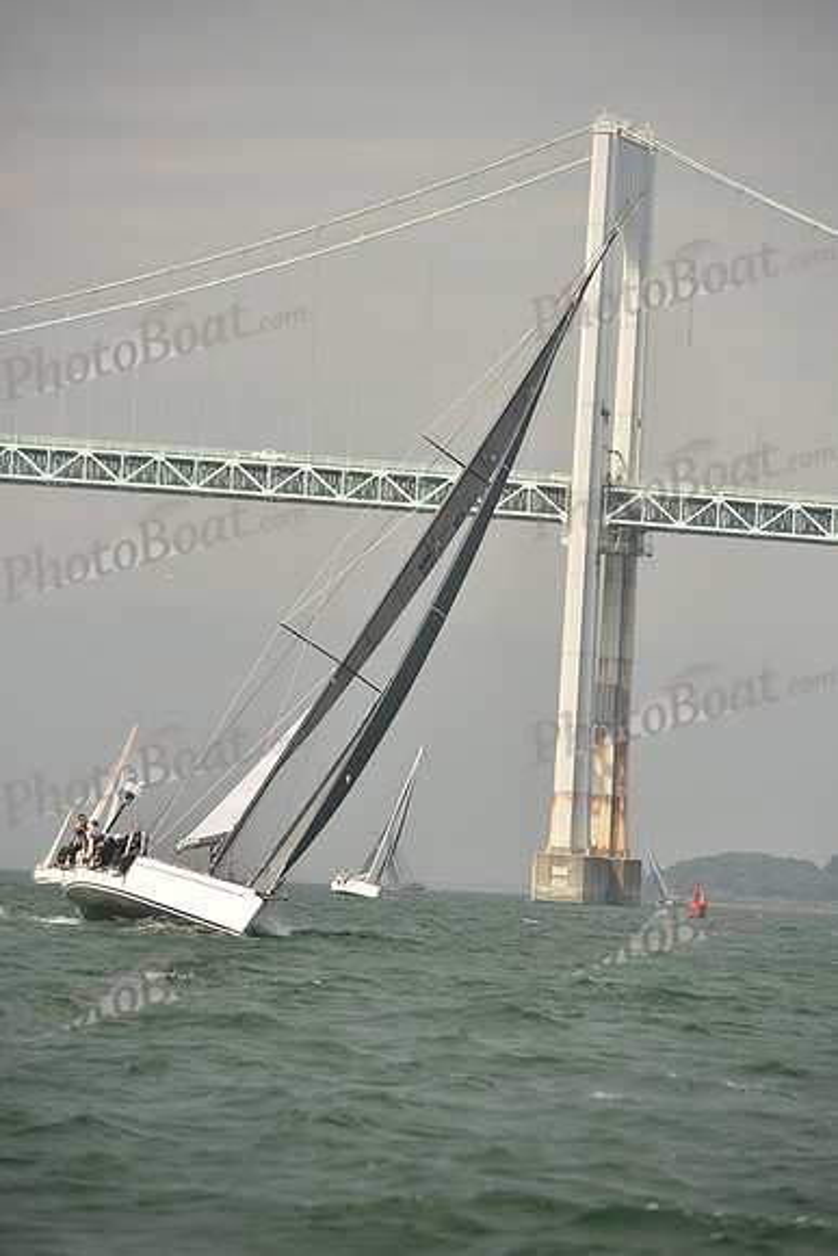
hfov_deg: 6.9
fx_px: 6979
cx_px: 419
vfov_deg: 10.3
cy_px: 628
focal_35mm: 200
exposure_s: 1/640
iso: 250
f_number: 5.6
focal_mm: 200
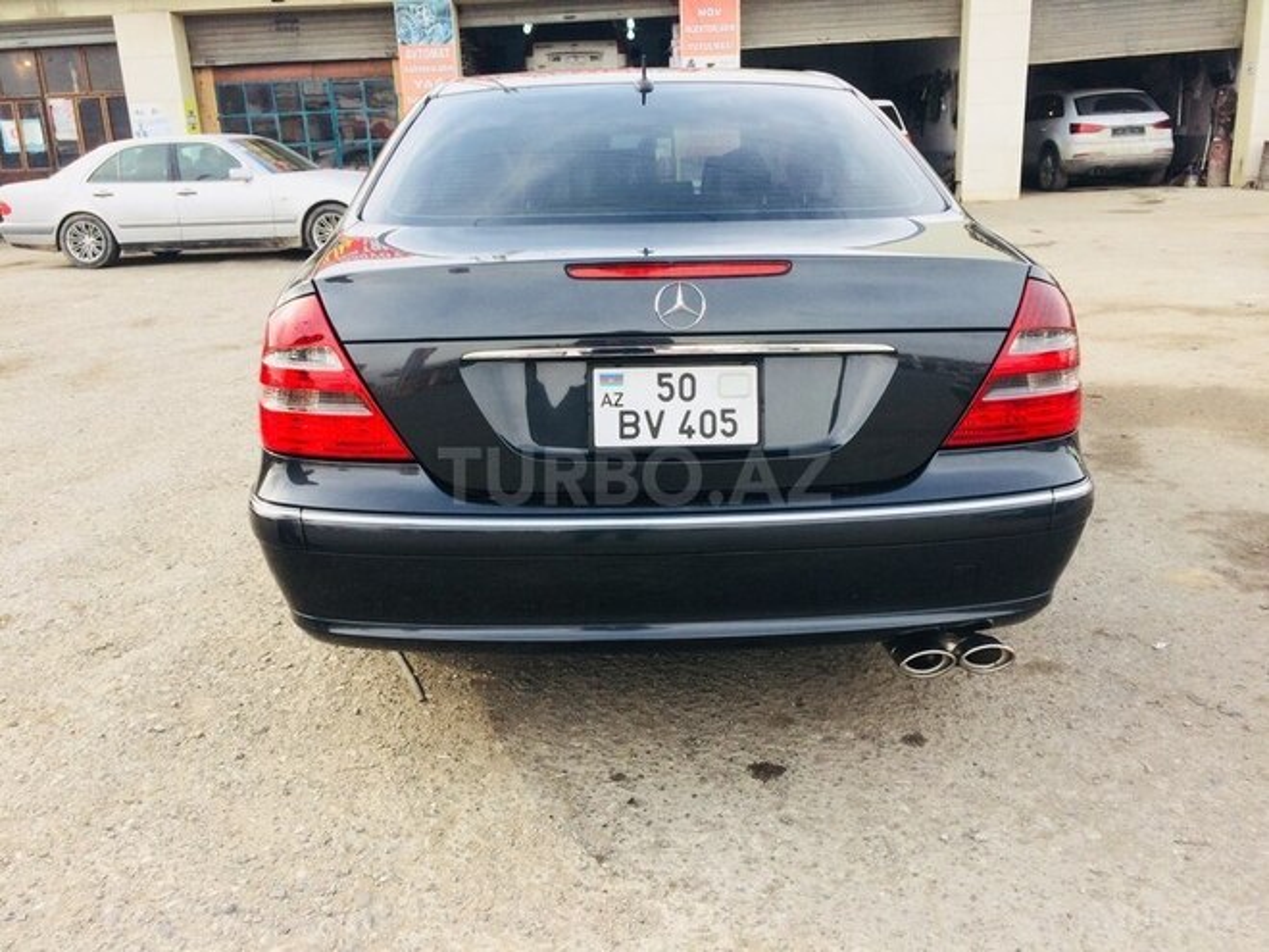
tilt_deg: -17.5
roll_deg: +2.4
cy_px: 476
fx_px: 1063
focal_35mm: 29
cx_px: 634
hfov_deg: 61.7
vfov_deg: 48.2
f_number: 2.2
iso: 32
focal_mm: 4.15
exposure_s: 1/578
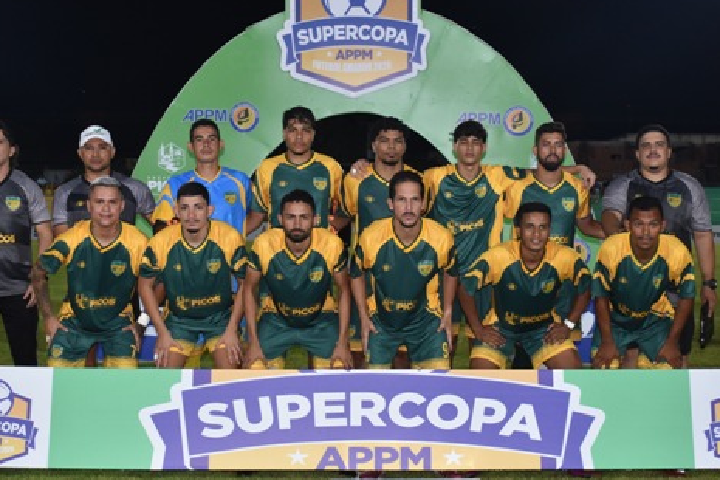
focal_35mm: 62
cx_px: 358
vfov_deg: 21.8
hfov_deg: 32.4
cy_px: 314
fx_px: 1240
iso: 1000
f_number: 5
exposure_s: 1/80
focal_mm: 30
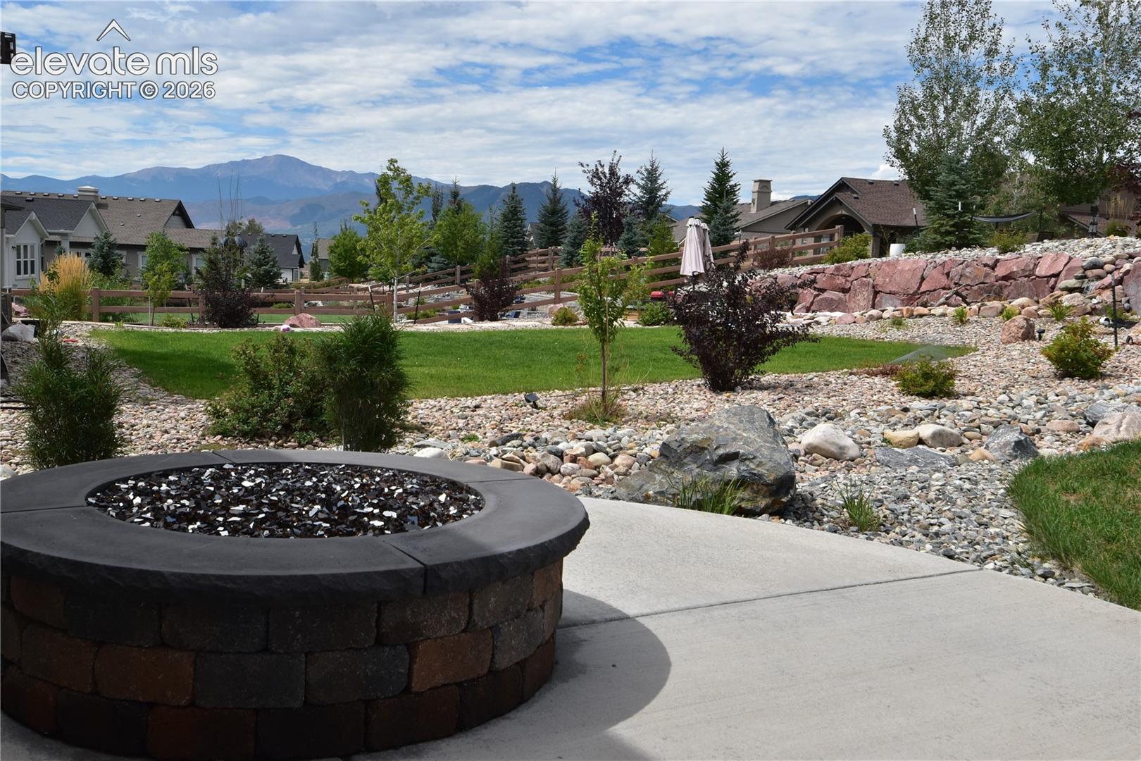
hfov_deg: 53.1
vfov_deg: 36.9
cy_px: 380
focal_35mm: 36
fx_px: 1141
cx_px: 570
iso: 400
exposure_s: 1/500
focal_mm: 24
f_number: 11
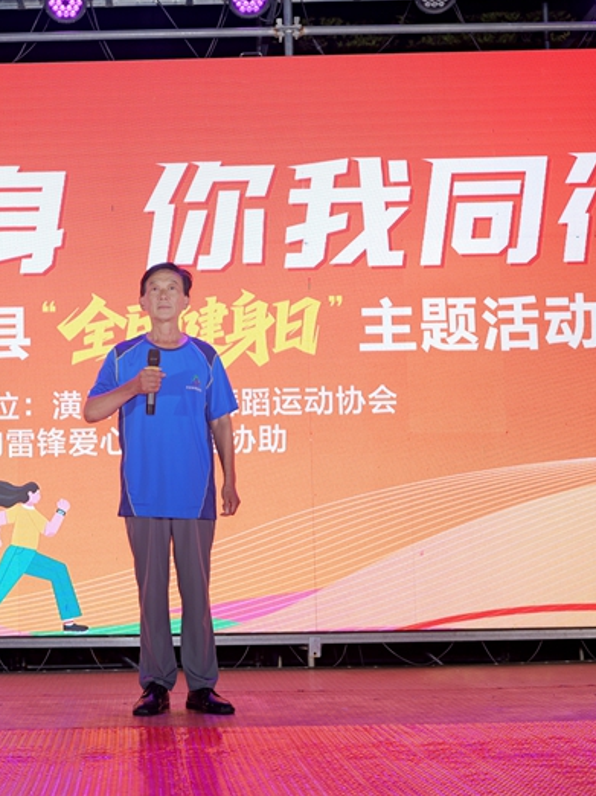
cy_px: 394
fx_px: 1287
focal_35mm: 56
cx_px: 137
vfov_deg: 34.4
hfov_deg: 25.7
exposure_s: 1/160
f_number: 2.8
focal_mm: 38
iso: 100
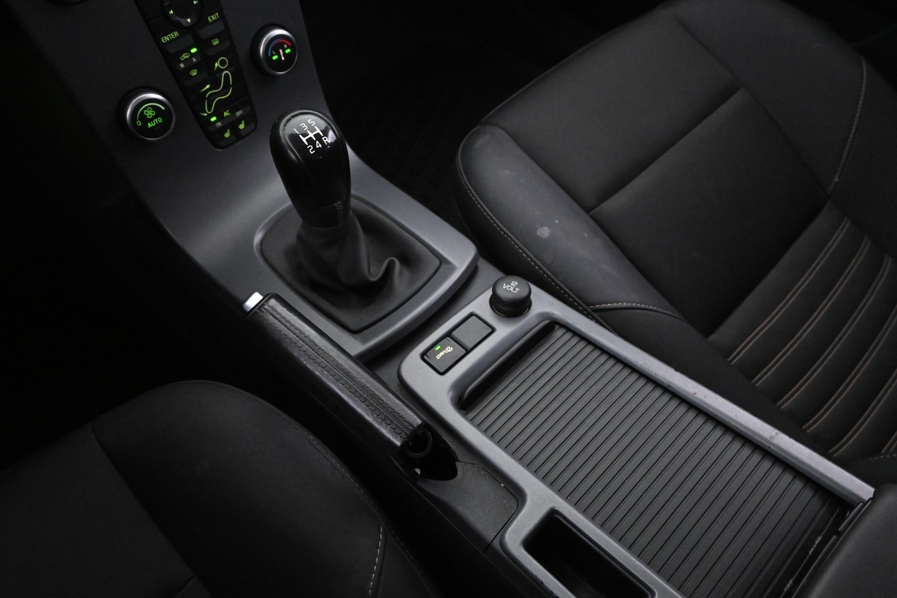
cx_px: 448
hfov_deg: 73.7
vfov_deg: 53.1
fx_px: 598
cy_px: 299
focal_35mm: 24
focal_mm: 16
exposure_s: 1/25
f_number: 5
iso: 6400
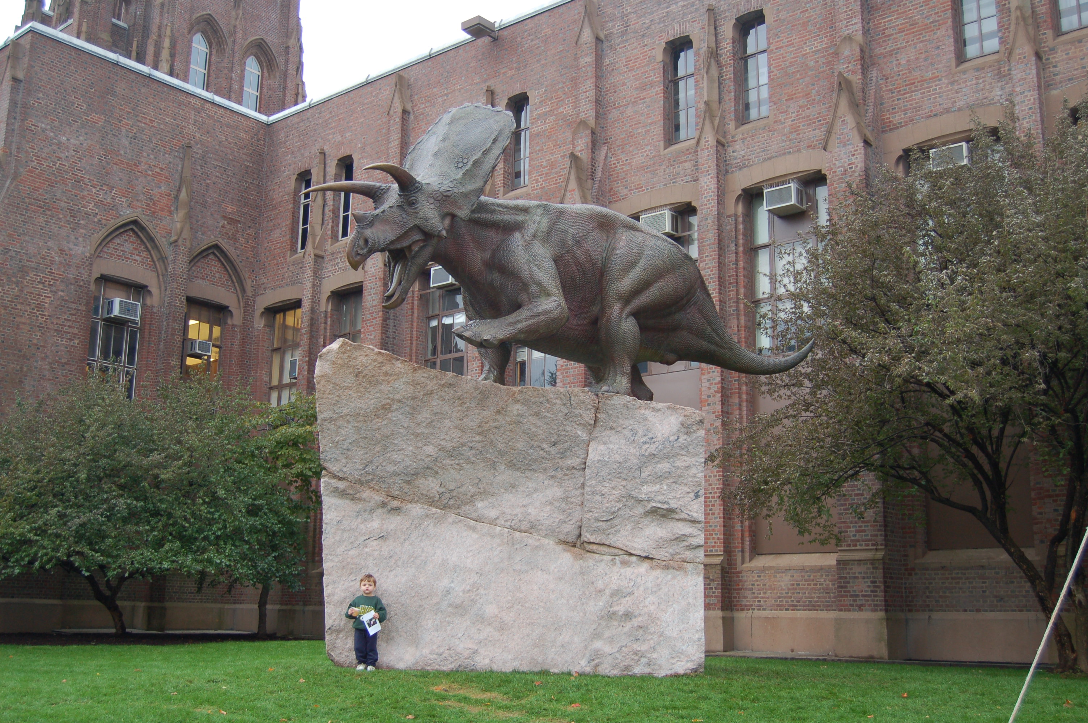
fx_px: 1087
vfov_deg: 36.8
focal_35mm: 36
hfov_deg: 53.2
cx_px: 544
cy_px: 362
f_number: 4
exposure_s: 1/60
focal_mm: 24
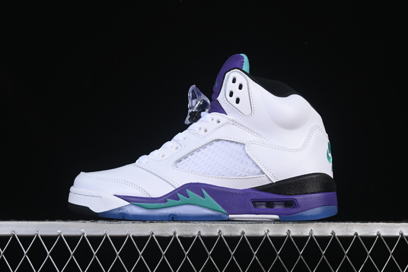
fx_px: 850
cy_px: 136
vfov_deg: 18.2
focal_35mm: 75
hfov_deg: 27.0
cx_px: 204
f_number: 8
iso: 160
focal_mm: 50
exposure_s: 1/100
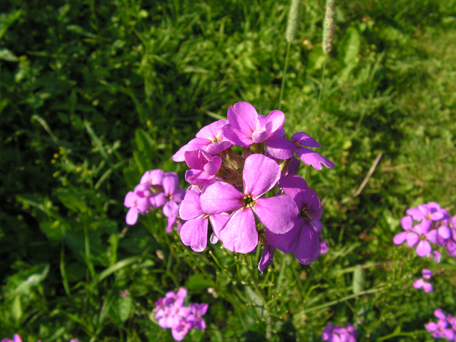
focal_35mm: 36
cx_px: 228
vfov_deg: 39.7
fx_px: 474
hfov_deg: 51.4
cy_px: 171
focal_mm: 6
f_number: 4.8
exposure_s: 1/250
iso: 64
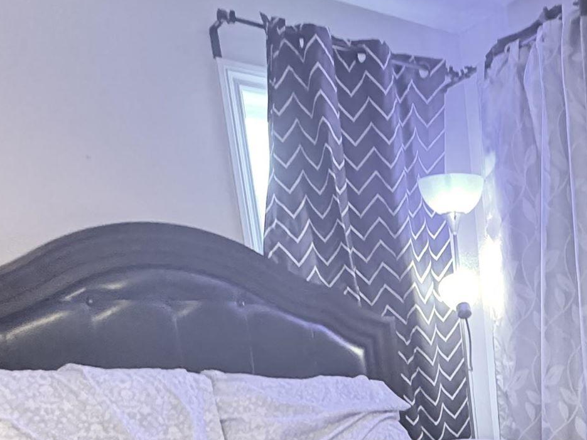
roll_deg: +3.6
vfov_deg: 26.8
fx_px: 780
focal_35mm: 46
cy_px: 566
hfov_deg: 38.2
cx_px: 539
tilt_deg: -12.6
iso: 640
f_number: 2.2
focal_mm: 2.22
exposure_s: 1/60
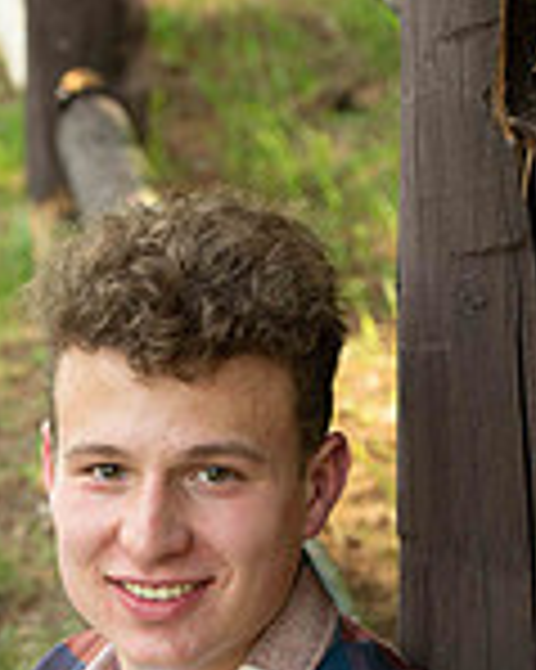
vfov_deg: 9.6
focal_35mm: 198
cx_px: 189
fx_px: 3930
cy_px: 827
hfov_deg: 7.8
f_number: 5
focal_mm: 70
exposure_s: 1/200
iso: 400
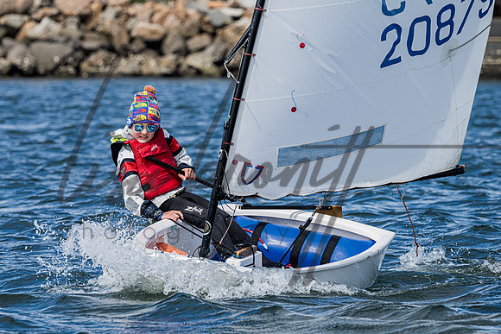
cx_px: 200
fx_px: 5789
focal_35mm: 416
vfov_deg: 3.3
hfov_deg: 5.0
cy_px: 192
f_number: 8
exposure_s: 1/1000
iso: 320
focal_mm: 310
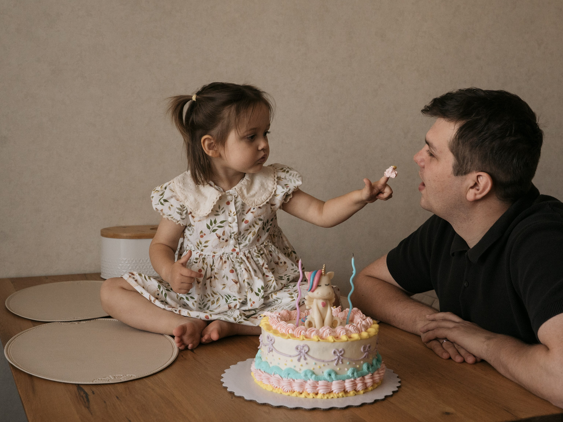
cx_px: 323
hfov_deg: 38.1
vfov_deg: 29.1
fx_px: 813
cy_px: 186
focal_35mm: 50
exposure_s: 1/320
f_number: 5.6
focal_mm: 39
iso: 2500
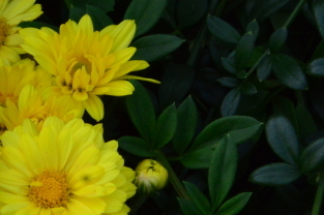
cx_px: -199
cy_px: 111
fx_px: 3746
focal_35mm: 417
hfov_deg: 4.9
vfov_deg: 3.3
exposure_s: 1/250
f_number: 22
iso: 900
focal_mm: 85
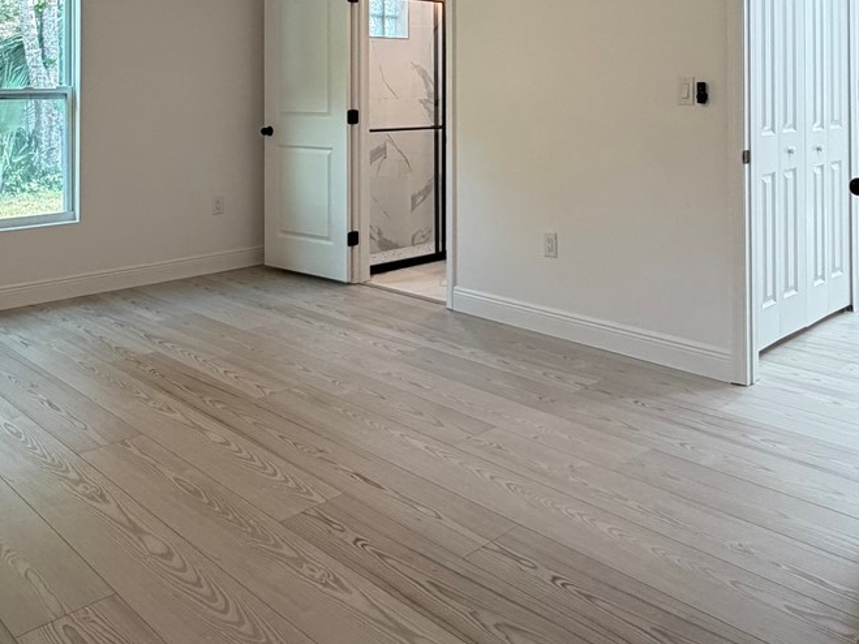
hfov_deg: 53.9
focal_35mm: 34
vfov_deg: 39.1
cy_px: 78
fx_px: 844
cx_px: 463
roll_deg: +0.3
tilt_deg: +0.5
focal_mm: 2.22
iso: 200
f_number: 2.2
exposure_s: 1/120
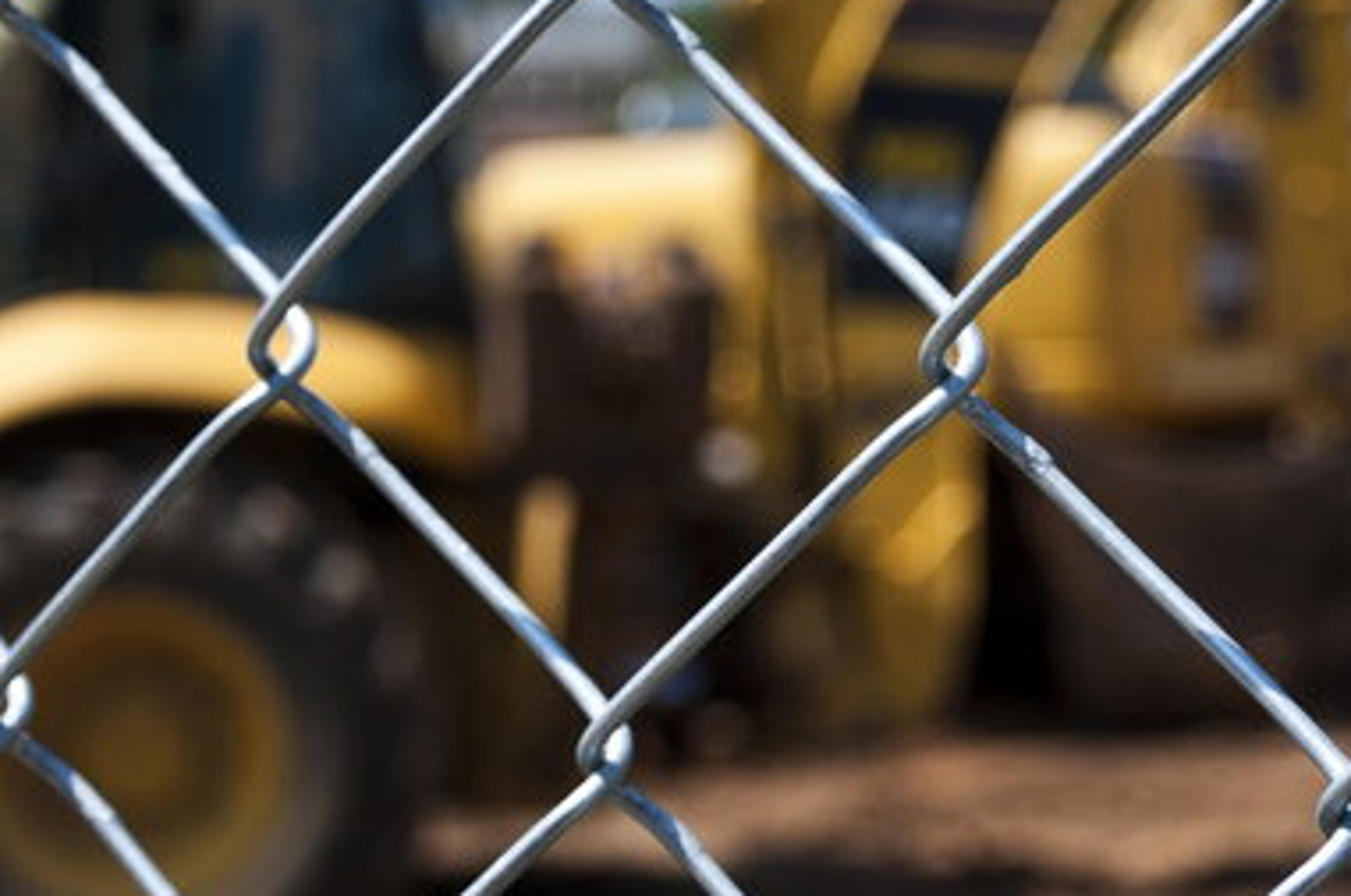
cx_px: 975
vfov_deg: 13.9
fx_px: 3685
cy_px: 414
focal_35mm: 98
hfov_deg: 20.6
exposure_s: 1/1500
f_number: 4
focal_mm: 25
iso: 200
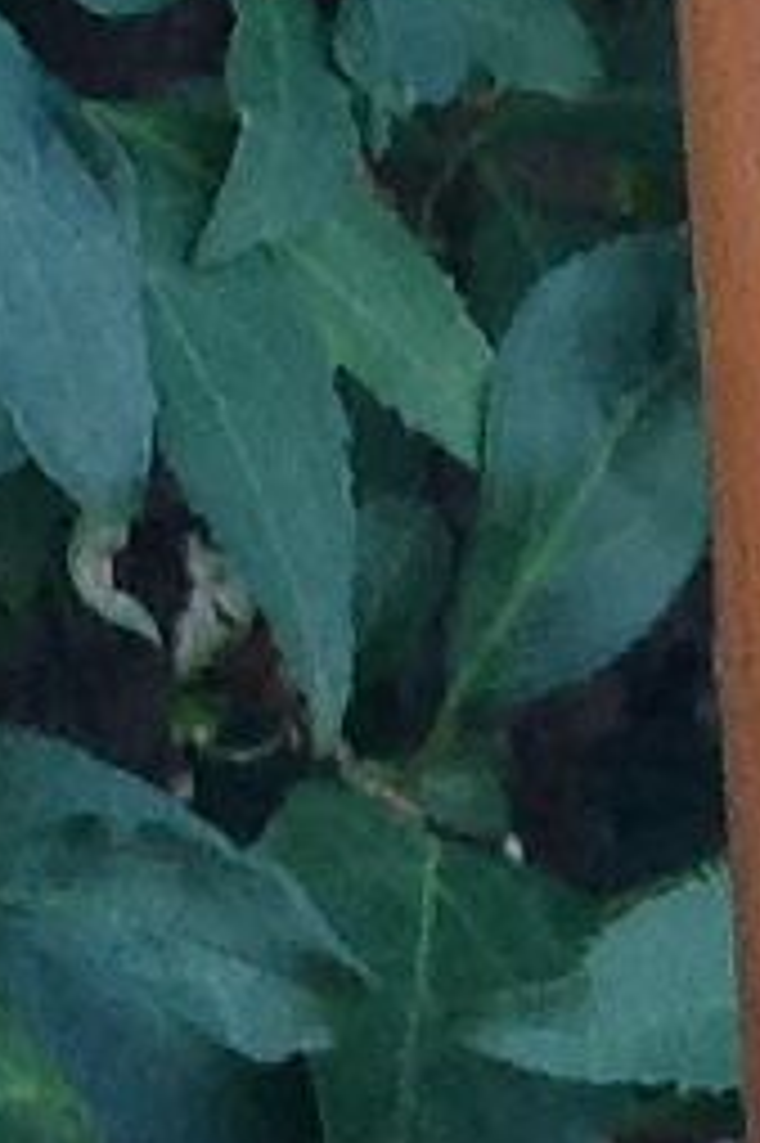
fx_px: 11763
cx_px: 549
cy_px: -2768
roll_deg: +3.3
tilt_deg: -1.0
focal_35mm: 371
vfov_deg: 5.1
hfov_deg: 3.7
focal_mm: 4.28
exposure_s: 1/120
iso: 100
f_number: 2.4
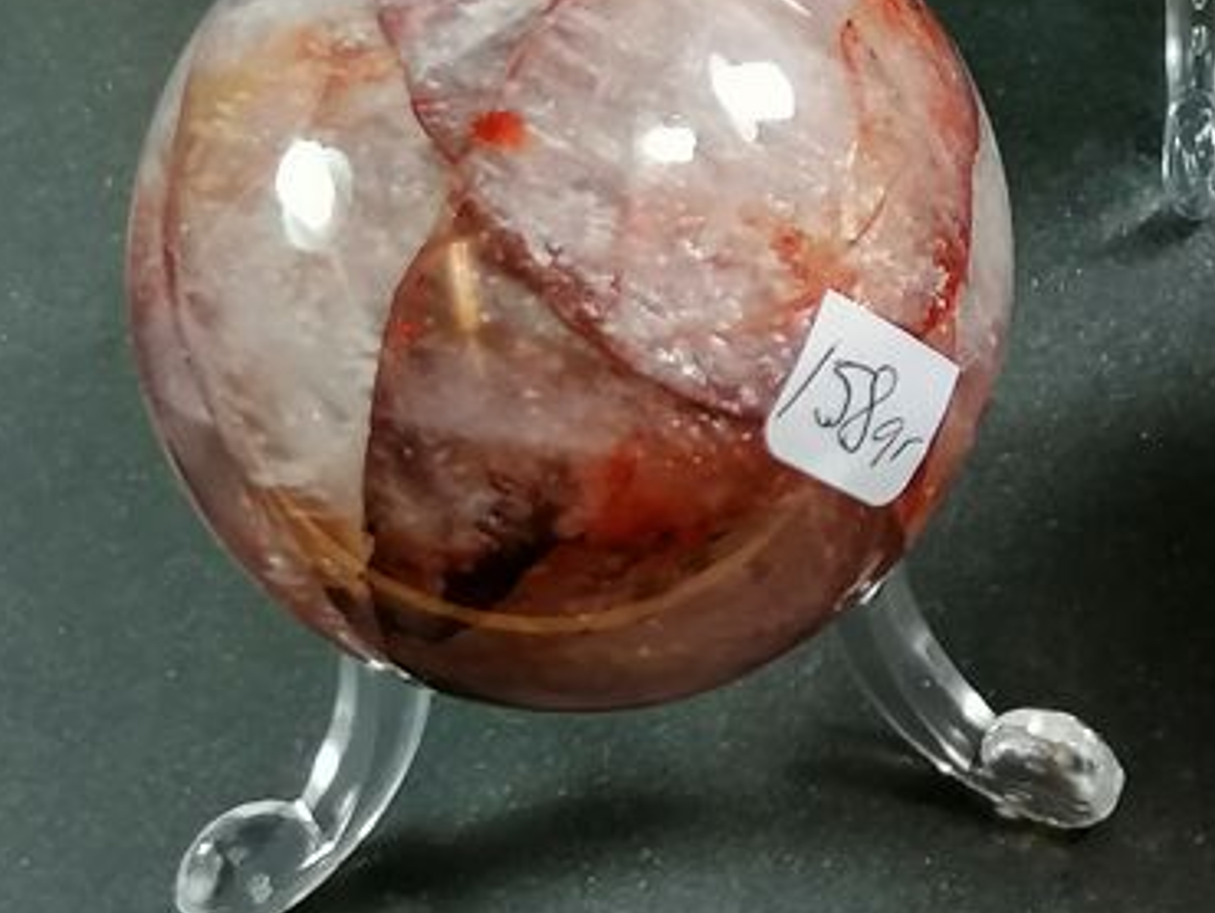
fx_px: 4390
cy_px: -195
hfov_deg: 15.5
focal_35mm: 125
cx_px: 1217
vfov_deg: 11.6
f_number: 1.8
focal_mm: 4.75
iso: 100
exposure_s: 1/100
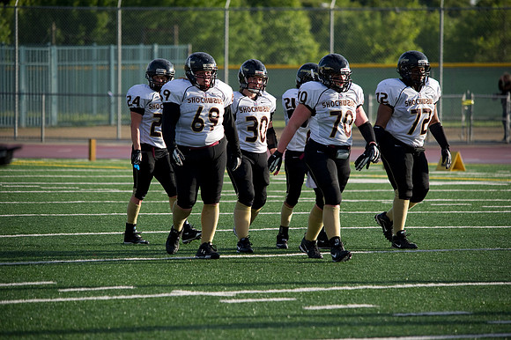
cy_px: 170
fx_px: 4256
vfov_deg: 4.6
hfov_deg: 6.9
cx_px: 256
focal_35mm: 300
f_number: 6
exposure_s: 1/1000
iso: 560
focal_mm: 300
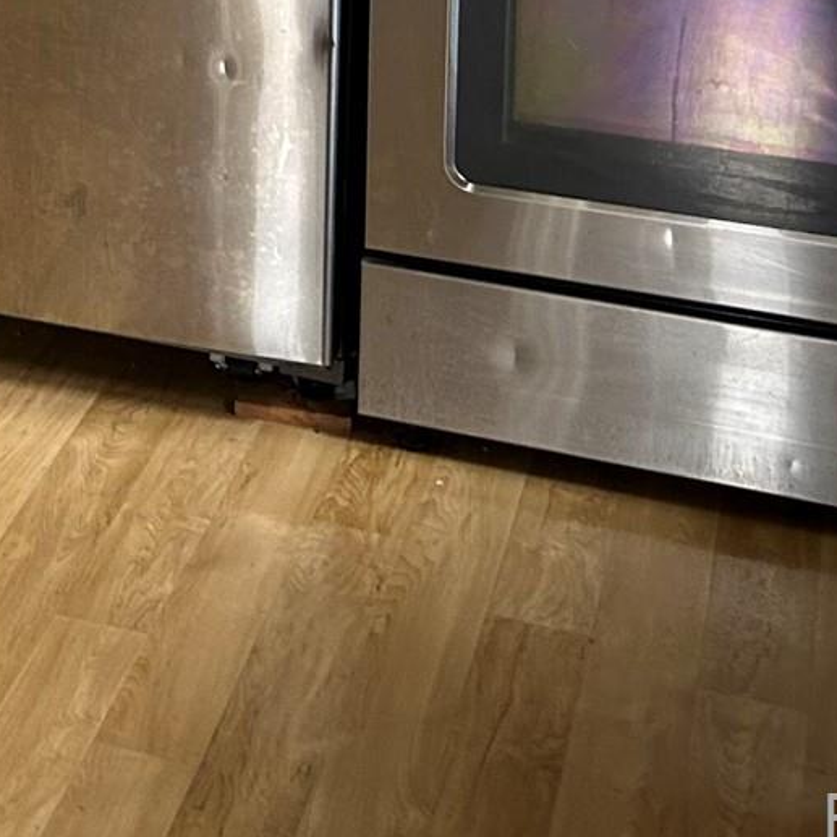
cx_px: -513
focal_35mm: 91
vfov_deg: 17.4
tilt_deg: -7.2
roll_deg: +1.4
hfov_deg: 16.8
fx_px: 2489
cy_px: -377
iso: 125
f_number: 1.5
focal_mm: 5.7
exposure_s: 1/70
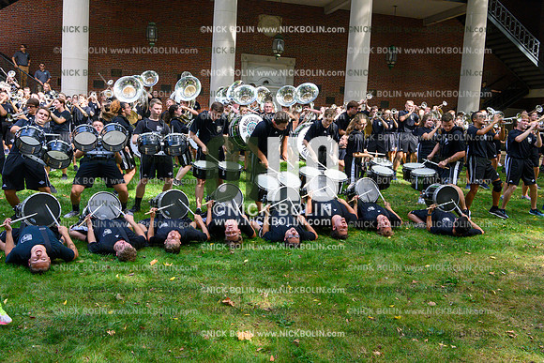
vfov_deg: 38.9
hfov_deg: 55.8
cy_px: 182
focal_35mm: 34
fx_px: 514
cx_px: 272
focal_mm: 34
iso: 2500
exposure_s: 1/500
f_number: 11
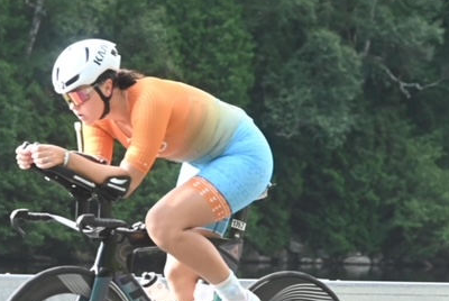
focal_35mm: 251
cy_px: 198
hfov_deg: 8.2
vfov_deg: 5.5
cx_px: 94
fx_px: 3135
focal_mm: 105
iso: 2500
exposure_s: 1/1000
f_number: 5.6
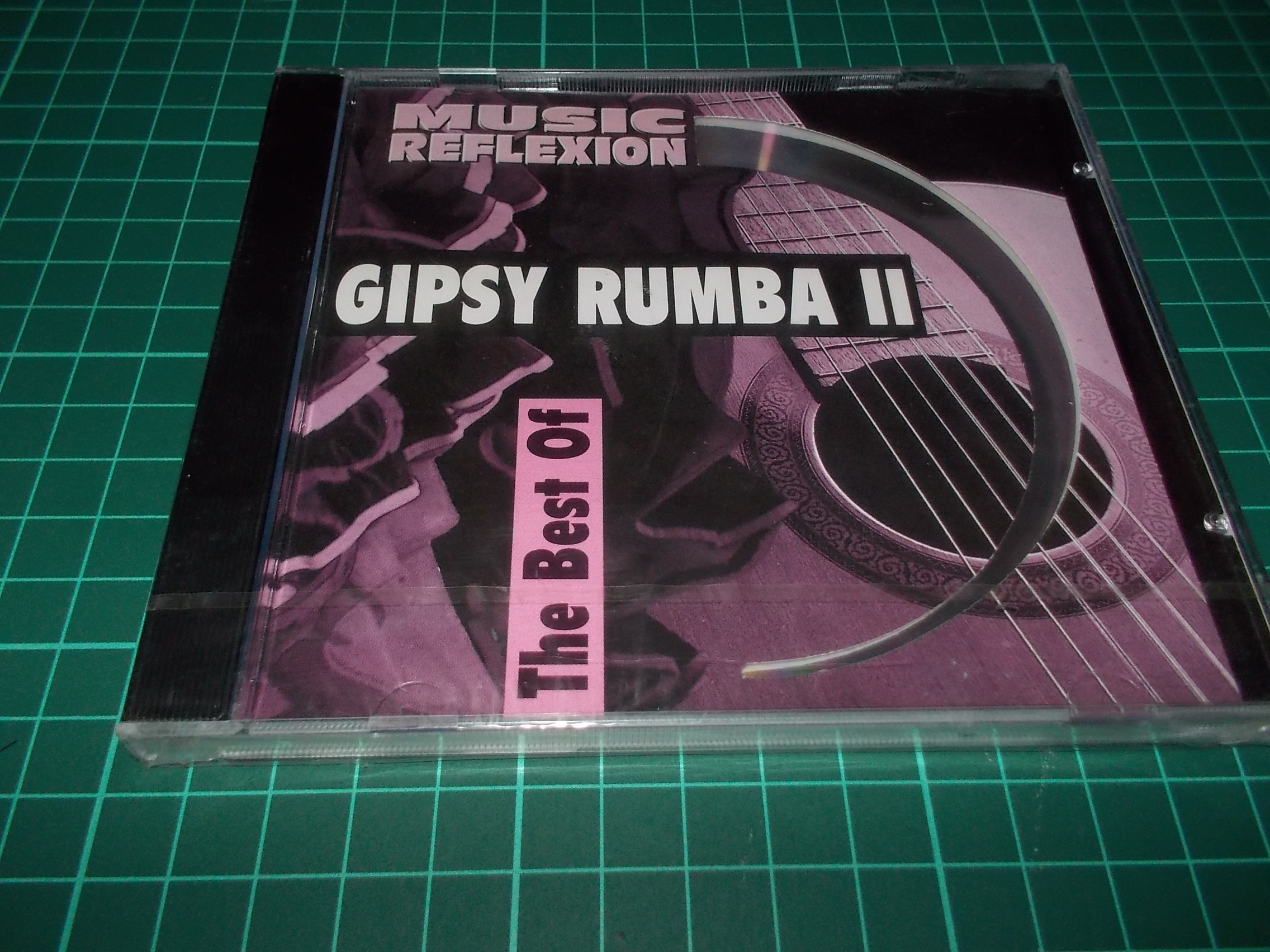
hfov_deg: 61.7
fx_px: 1064
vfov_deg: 48.2
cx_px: 635
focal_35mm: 29
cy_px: 476
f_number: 3.3
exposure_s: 1/30
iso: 200
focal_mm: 4.1
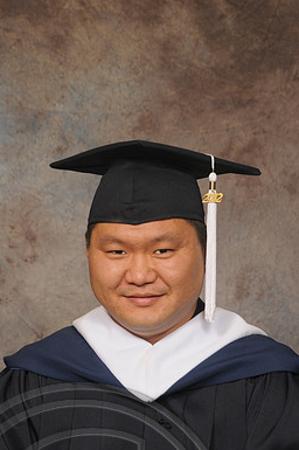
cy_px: 334
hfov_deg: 8.7
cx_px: 144
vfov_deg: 13.0
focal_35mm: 158
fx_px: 1972
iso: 200
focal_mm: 70
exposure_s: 1/60
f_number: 5.6
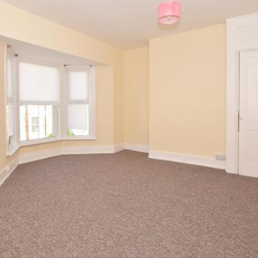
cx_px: 109
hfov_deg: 69.2
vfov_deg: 69.4
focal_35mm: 22
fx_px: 186
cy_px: 113
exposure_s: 1/200
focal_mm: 10
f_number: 7.1
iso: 400
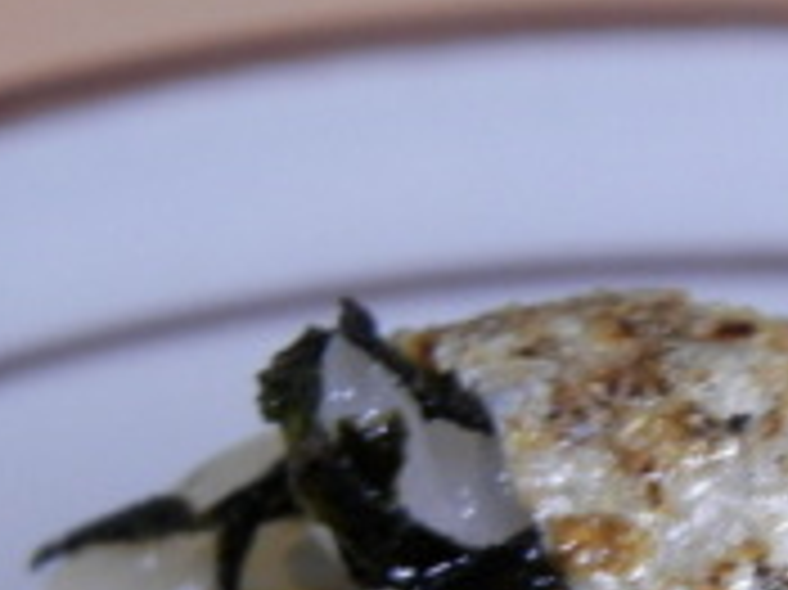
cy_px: 601
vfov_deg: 6.3
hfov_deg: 8.4
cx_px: 982
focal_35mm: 234
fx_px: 5323
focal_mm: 14.6
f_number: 4.2
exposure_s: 1/15
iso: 320
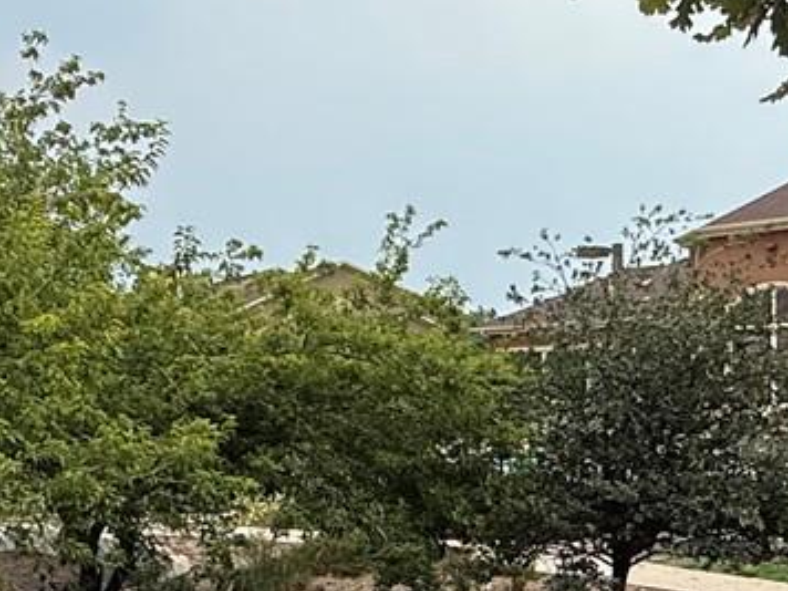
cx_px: 458
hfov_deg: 30.7
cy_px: 494
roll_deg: +1.2
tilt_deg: -3.7
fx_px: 1434
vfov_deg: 22.9
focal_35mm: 63
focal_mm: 2.22
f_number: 2.2
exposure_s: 1/1497
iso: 50
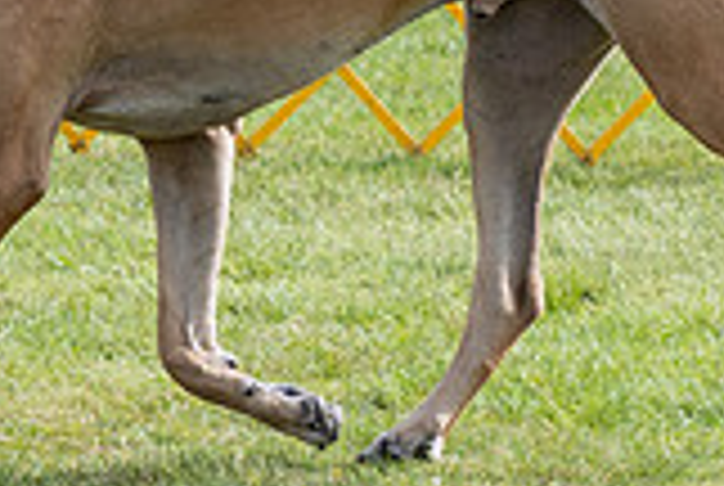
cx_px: 184
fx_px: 10094
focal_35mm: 501
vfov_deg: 2.7
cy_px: -356
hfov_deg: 4.1
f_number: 5.6
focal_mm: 106
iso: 400
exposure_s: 1/1250
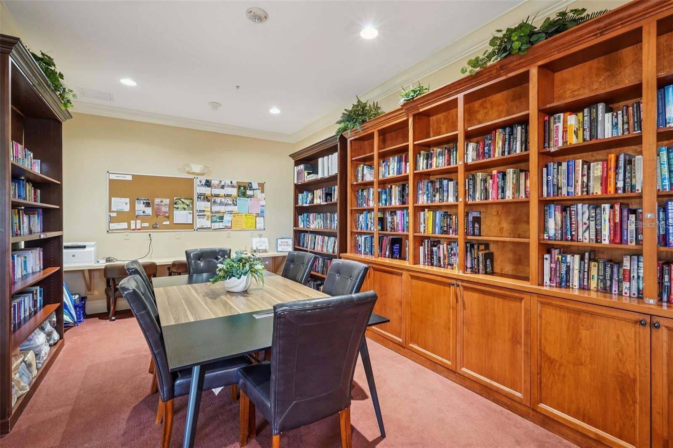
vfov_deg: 73.7
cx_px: 336
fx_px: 299
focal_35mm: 16
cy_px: 224
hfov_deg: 96.7
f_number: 8
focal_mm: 16
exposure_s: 1/3.33
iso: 400
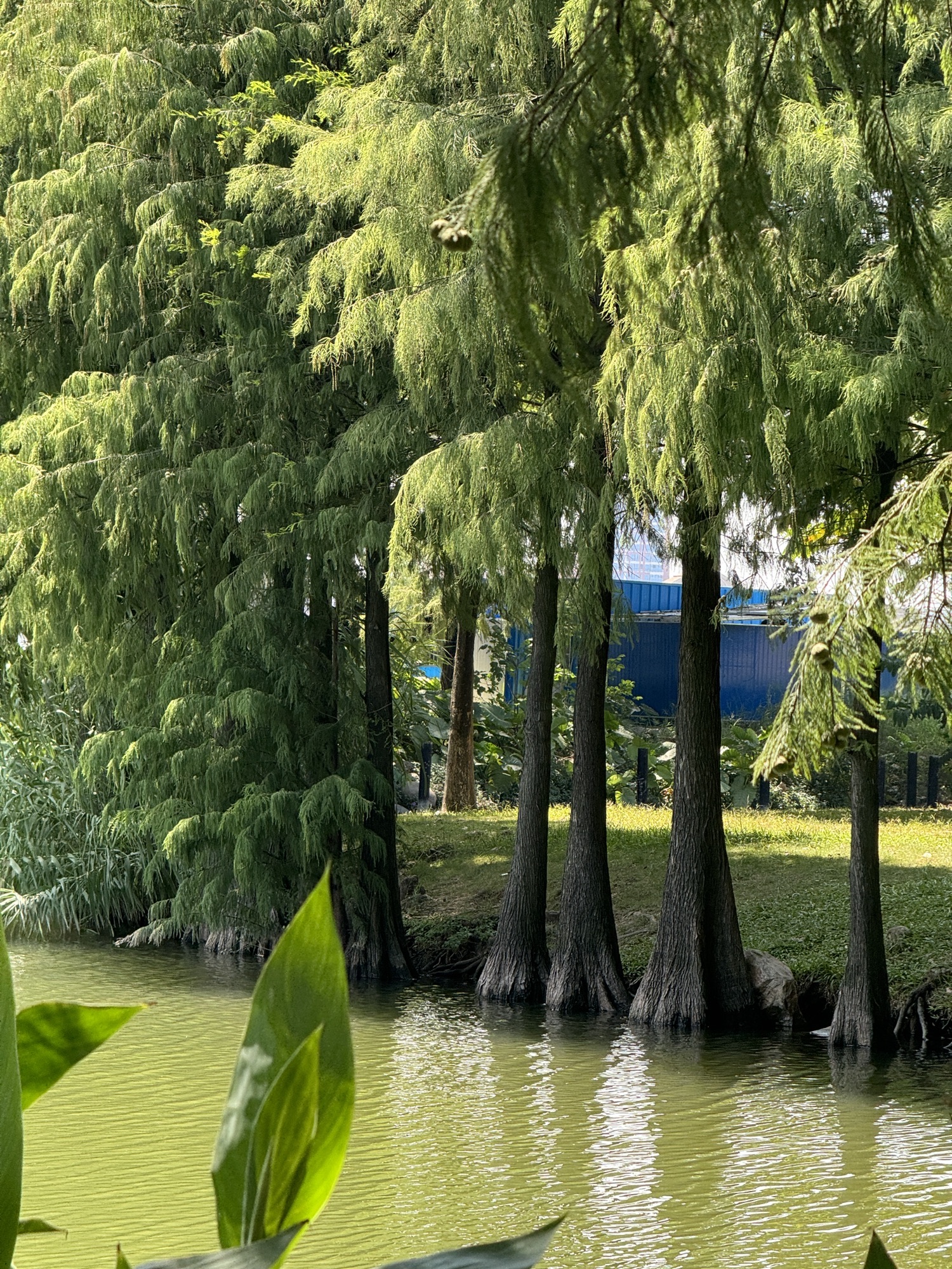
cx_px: 476
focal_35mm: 120
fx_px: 4400
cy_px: 634
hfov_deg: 12.3
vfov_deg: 16.4
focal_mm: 15.66
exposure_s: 1/169
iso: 50
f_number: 2.8
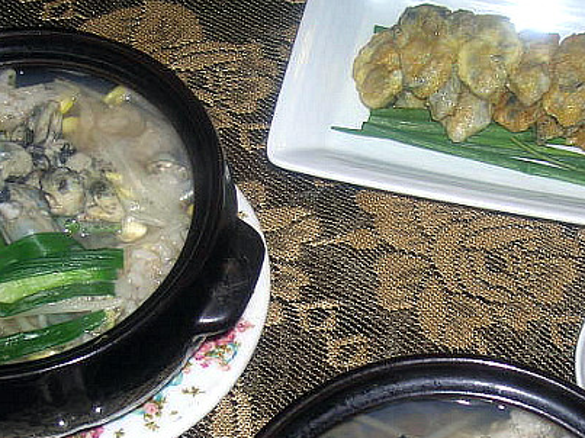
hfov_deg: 26.7
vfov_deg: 20.0
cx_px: 332
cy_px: 344
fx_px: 1233
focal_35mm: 73
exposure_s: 1/60.1
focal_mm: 7.7
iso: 50
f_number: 3.2
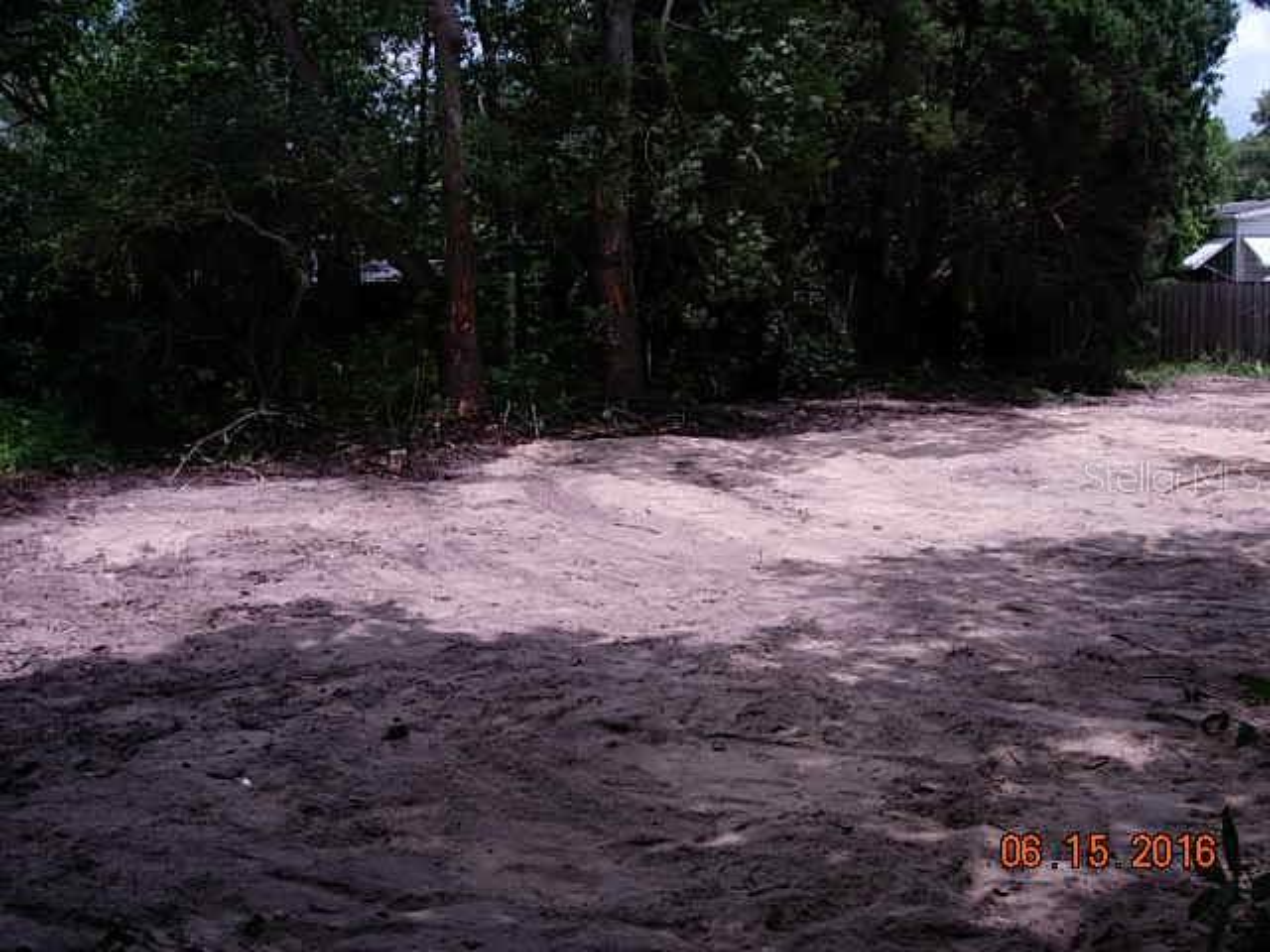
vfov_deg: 37.7
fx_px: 1394
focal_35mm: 38
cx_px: 635
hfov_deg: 49.0
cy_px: 476
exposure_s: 1/558
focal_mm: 7.8
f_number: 4.8
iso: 64
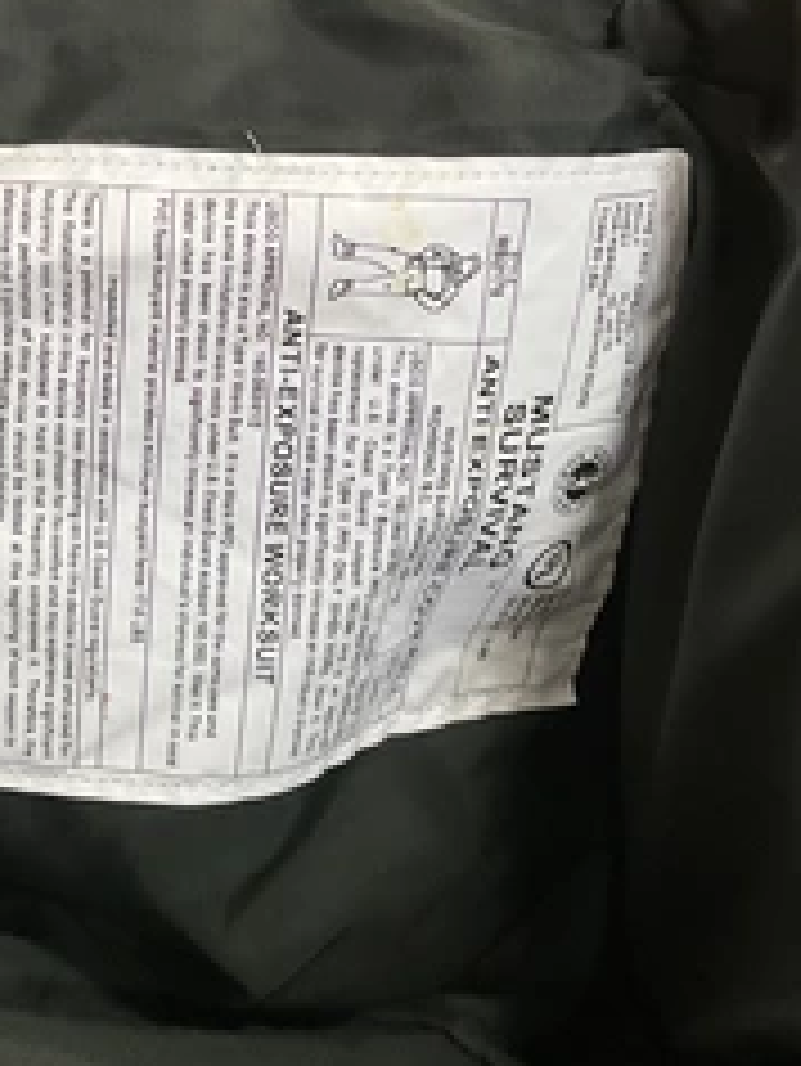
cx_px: 202
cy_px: 405
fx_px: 1510
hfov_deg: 29.3
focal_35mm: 49
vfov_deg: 38.7
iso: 250
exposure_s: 1/60
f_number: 1.8
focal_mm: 3
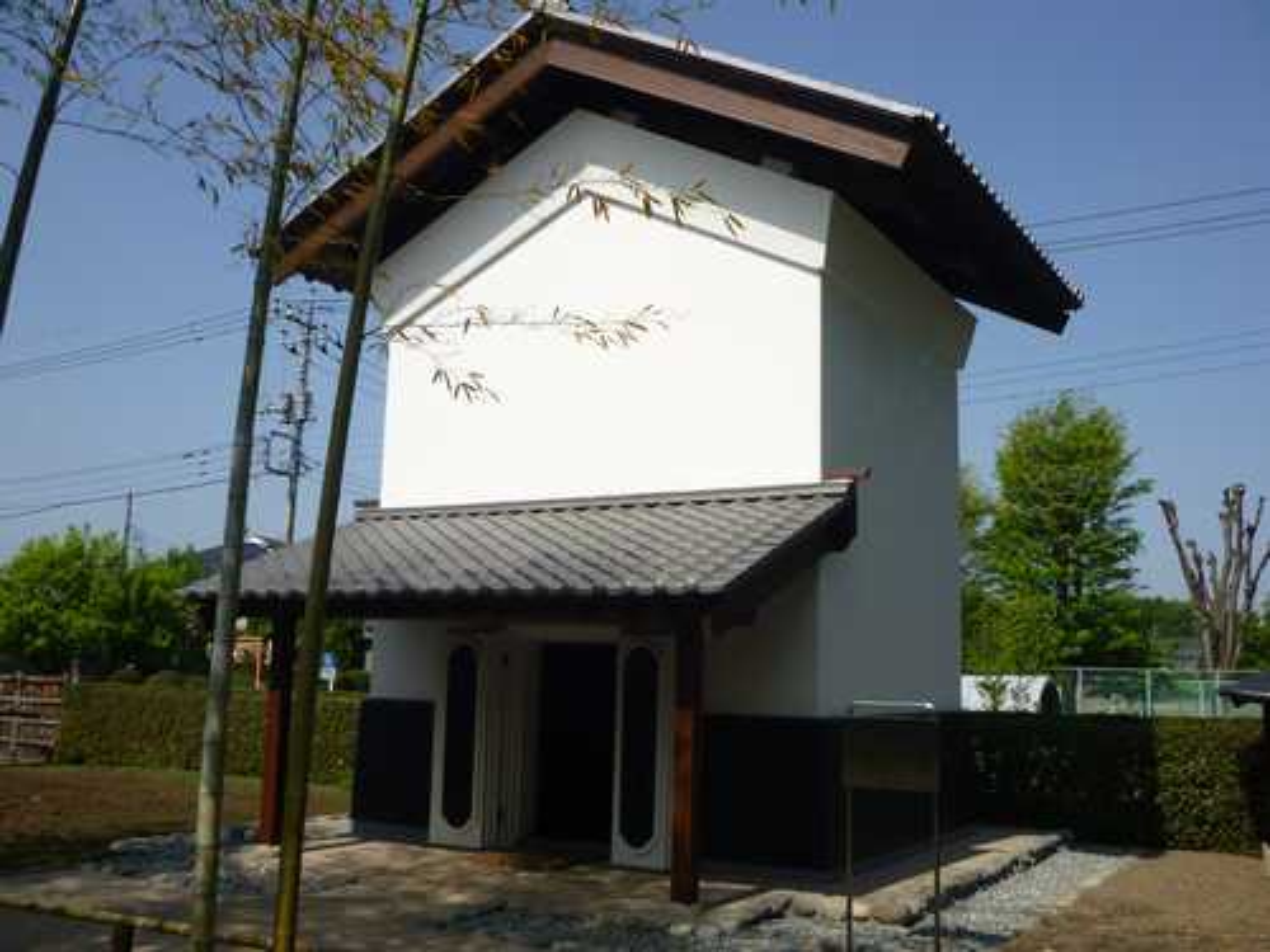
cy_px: 476
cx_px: 635
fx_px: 1211
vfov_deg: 42.9
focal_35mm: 33
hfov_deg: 55.4
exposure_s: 1/250
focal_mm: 5.5
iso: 80
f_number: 8
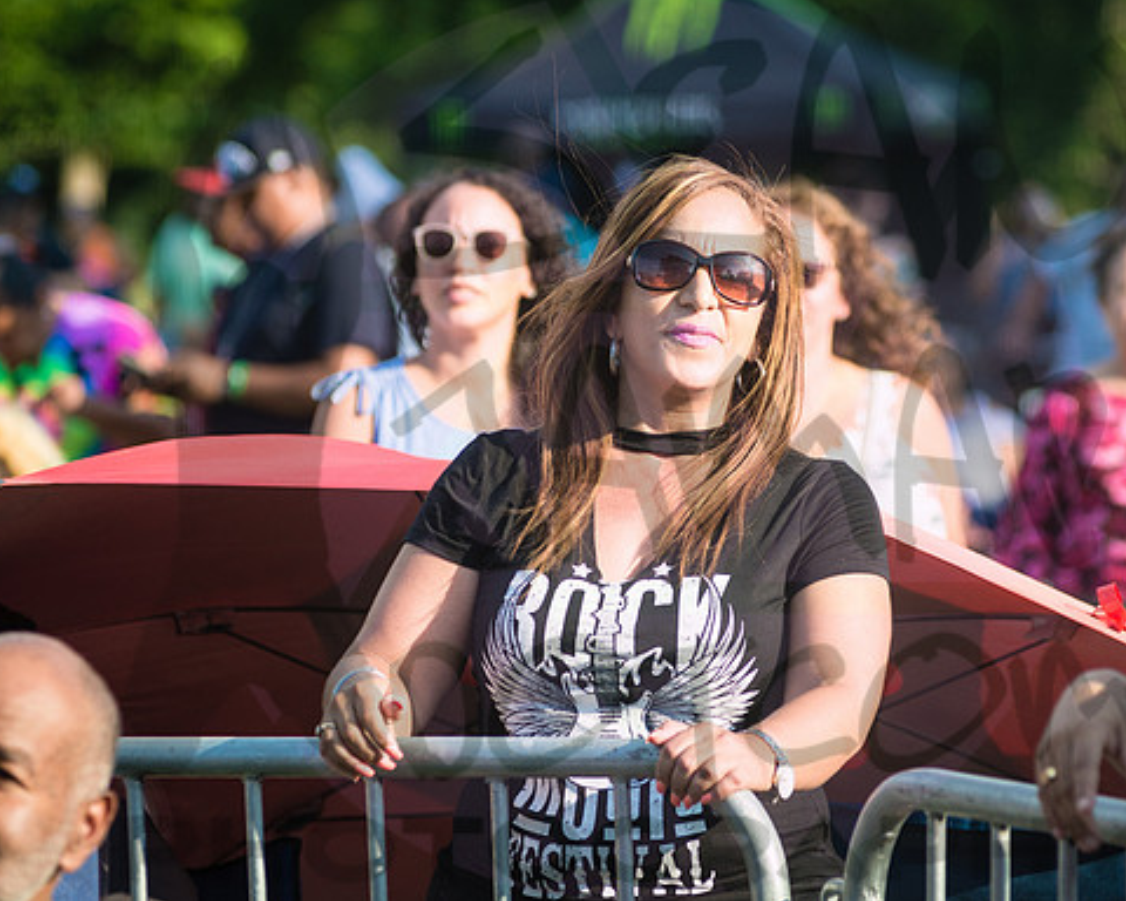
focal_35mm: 224
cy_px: 449
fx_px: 7465
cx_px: 645
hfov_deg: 8.6
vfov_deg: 6.9
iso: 500
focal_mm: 155
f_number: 4.5
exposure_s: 1/2000
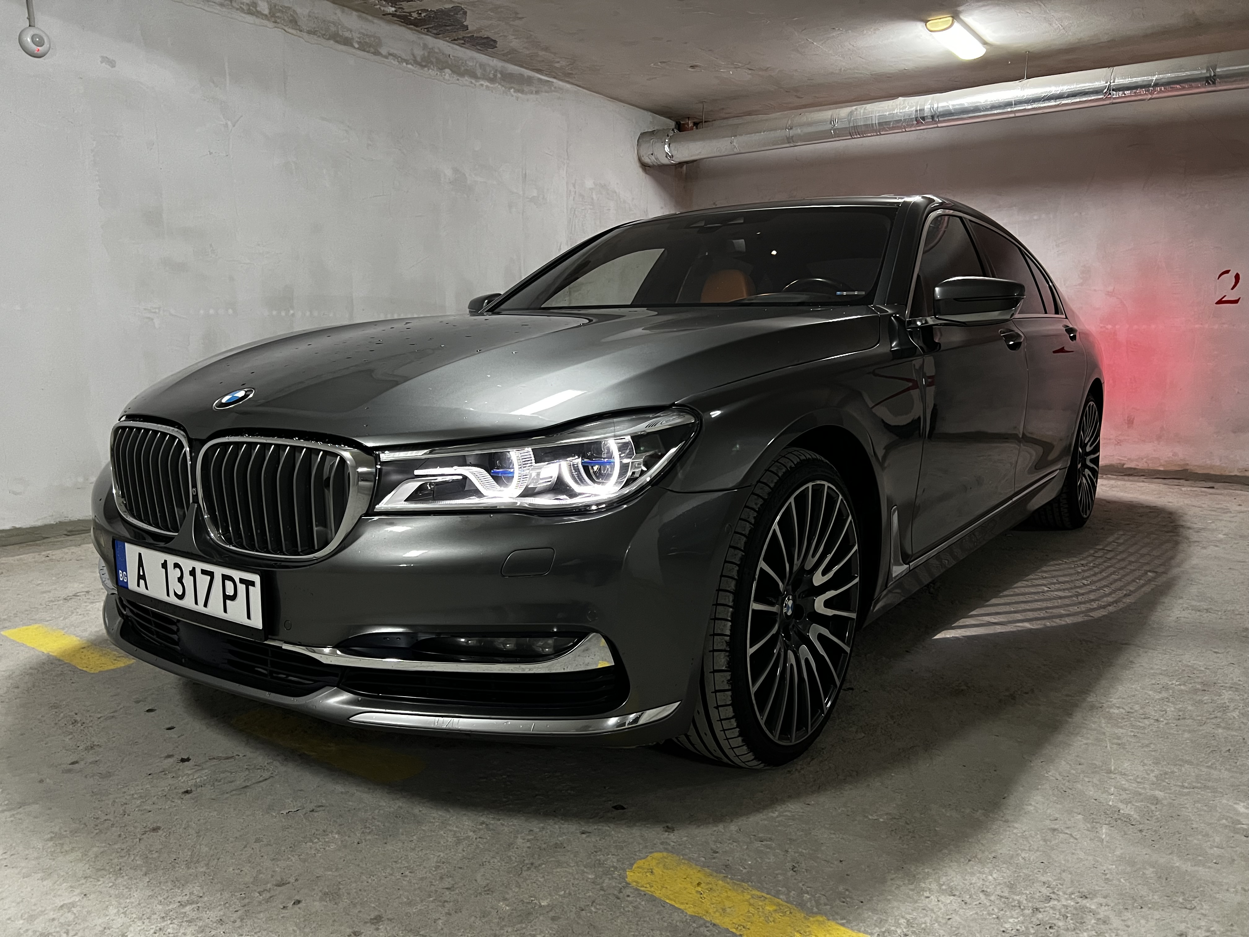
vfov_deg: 53.1
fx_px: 938
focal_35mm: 26
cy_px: 468
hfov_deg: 67.3
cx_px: 624
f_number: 1.5
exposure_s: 1/50
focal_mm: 5.7
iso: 500
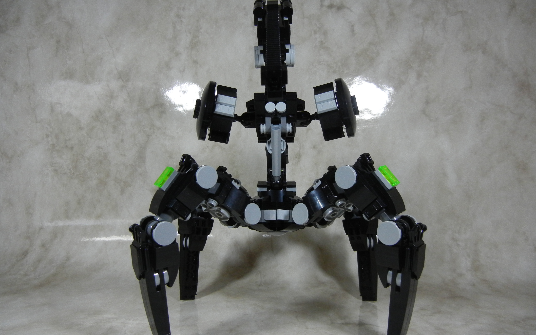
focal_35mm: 32
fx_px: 467
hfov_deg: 59.7
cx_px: 267
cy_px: 177
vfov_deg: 39.4
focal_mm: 5.4
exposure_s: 1/105
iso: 400
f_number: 3.5
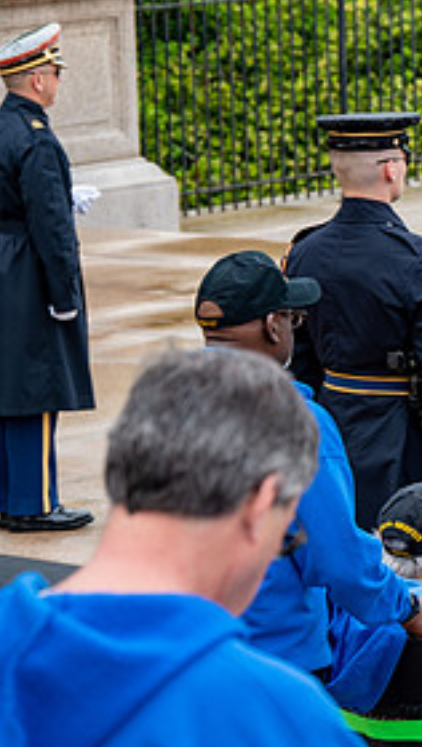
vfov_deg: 10.3
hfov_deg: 5.7
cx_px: 753
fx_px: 4167
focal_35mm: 210
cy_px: 325
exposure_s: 1/100
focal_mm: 97
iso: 180
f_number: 6.3
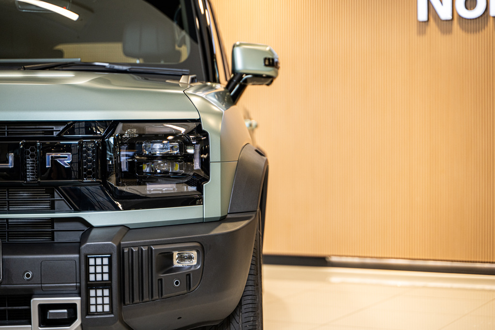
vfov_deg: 18.2
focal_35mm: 75
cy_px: 165
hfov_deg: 27.0
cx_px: 248
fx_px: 1031
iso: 640
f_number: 2.8
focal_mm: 75
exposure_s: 1/125
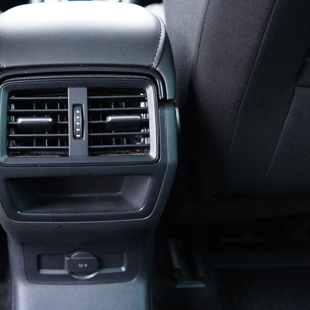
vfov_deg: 36.8
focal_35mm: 46
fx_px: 466
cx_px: 91
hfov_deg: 36.2
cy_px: 155
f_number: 2.8
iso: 2000
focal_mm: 24
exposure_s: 1/40
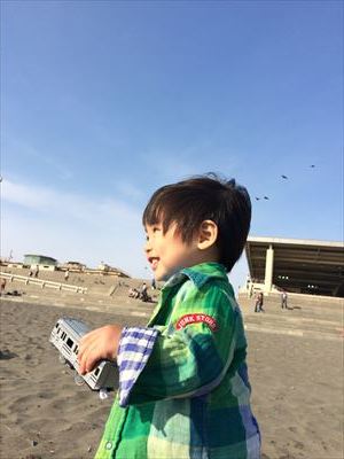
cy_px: 230
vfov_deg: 60.0
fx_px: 398
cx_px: 172
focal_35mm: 30
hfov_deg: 46.8
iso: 40
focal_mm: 4.12
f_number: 2.2
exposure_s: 1/2053
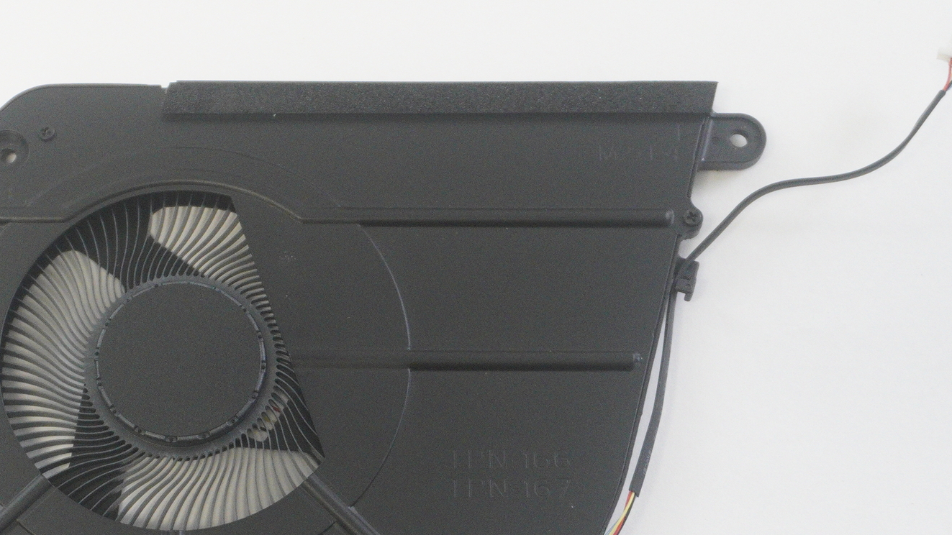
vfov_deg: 13.1
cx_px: 302
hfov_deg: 23.0
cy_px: 372
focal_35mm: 92
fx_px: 2322
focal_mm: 31
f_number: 5.6
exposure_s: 1/100
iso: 2500
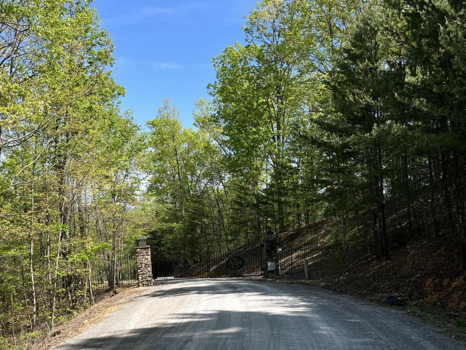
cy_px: 244
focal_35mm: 37
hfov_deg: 50.1
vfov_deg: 38.1
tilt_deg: -4.5
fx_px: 498
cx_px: 231
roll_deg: +1.8
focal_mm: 5.1
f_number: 1.6
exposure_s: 1/1623
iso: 50
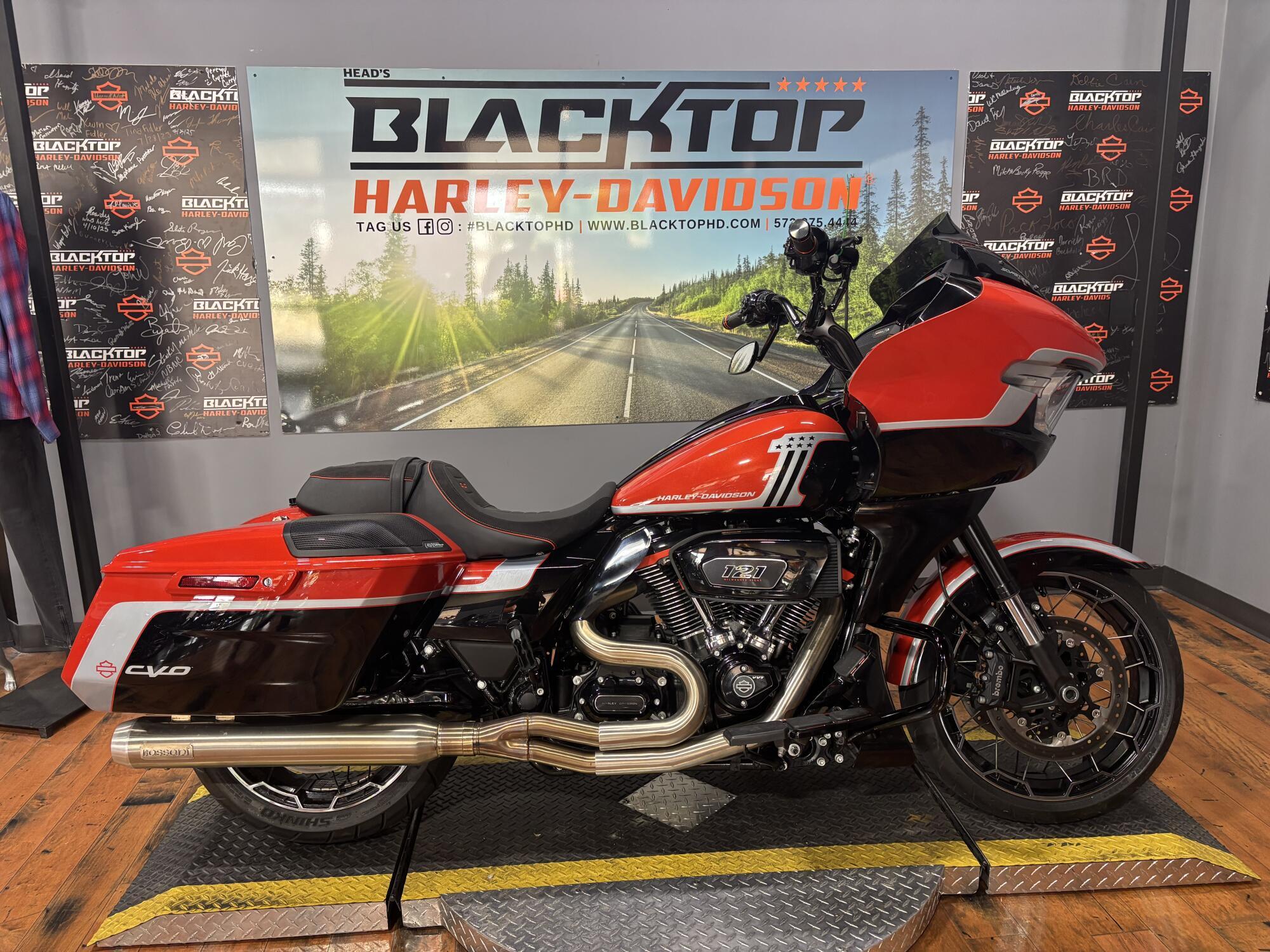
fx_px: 954
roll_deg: +1.4
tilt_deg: -12.4
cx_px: 635
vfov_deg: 53.1
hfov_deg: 67.3
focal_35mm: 26
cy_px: 476
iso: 160
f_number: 1.6
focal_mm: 5.96
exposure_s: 1/60
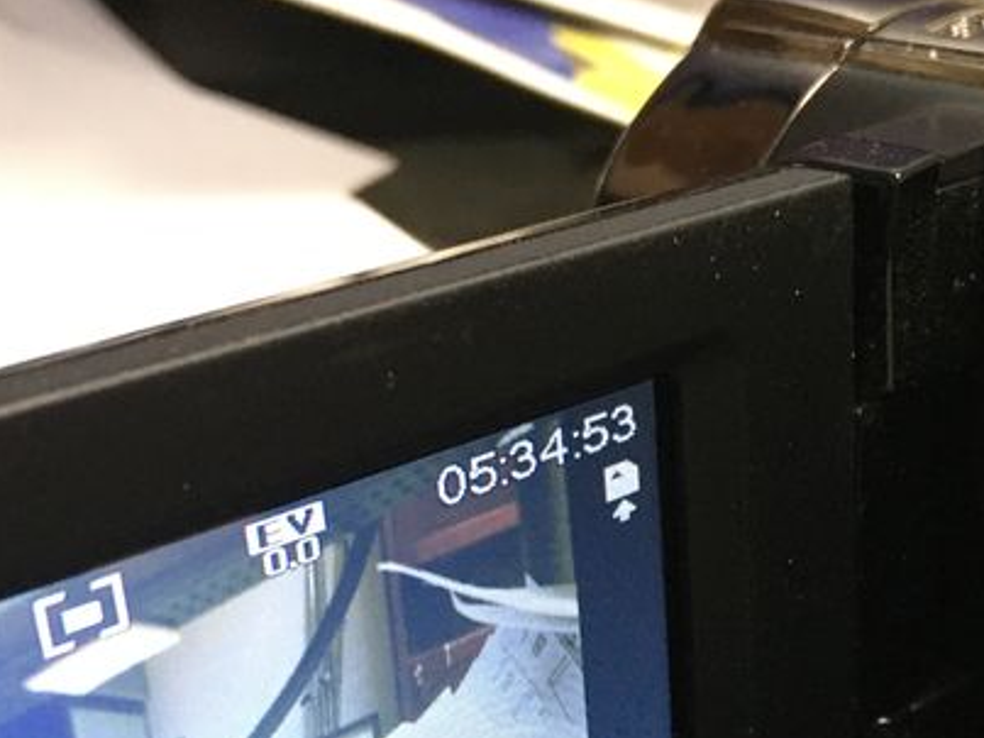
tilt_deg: -27.0
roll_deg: +0.3
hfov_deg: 26.3
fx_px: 2046
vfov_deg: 19.5
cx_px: 857
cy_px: 831
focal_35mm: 72
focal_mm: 4.15
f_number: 2.2
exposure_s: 1/33
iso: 200
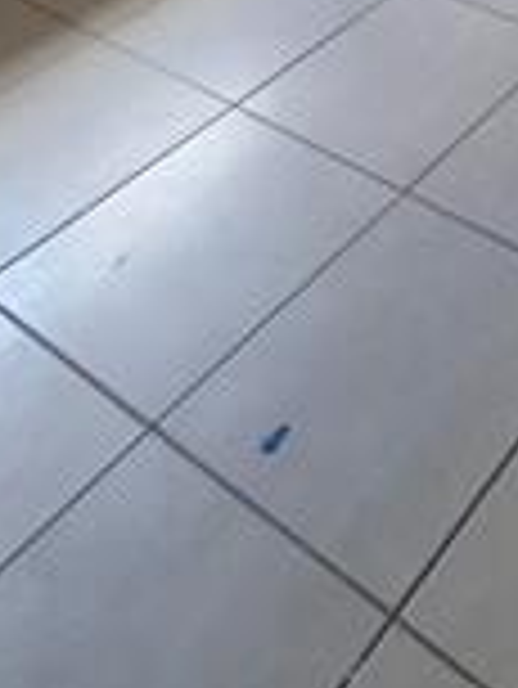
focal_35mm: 51
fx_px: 1016
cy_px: -522
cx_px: 748
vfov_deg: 22.8
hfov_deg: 23.6
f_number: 2.2
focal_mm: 1.74
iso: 320
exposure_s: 1/60
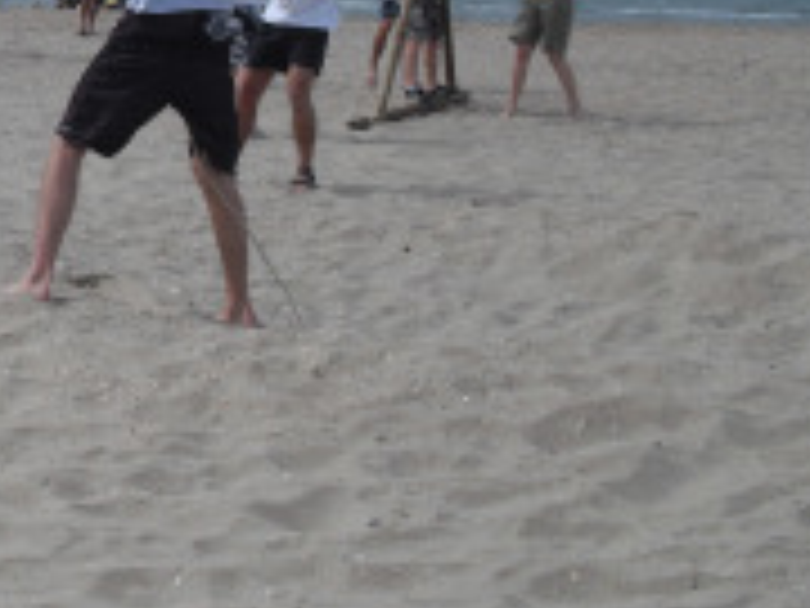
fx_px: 1872
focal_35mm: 80
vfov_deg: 18.1
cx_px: -22
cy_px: 41
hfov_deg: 23.3
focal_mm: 6.3
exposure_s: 1/320
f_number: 7.8
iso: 64
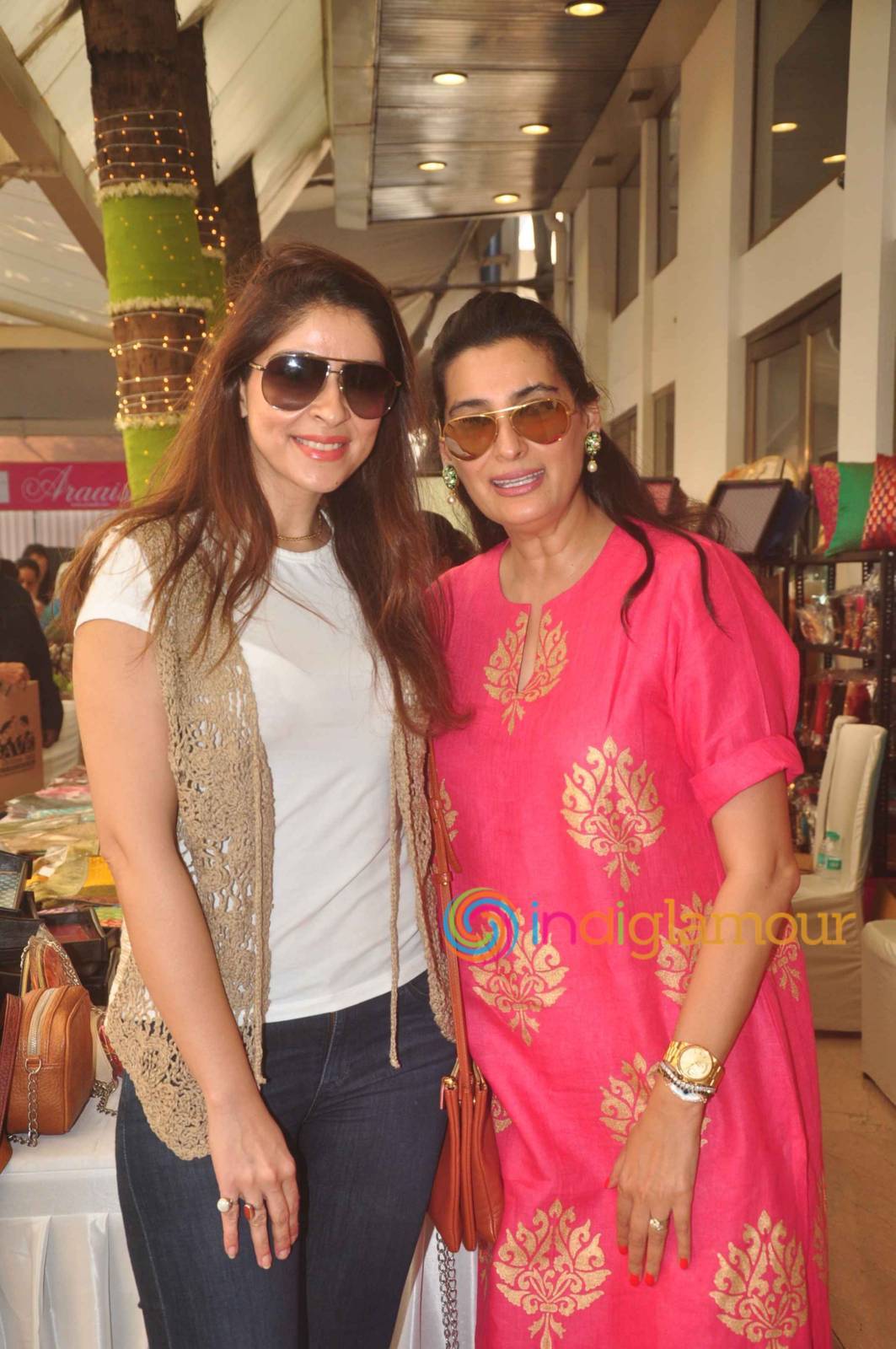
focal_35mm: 52
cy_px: 674
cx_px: 448
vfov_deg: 37.9
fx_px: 1965
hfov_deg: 25.7
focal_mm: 35
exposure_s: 1/160
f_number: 6.3
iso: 400
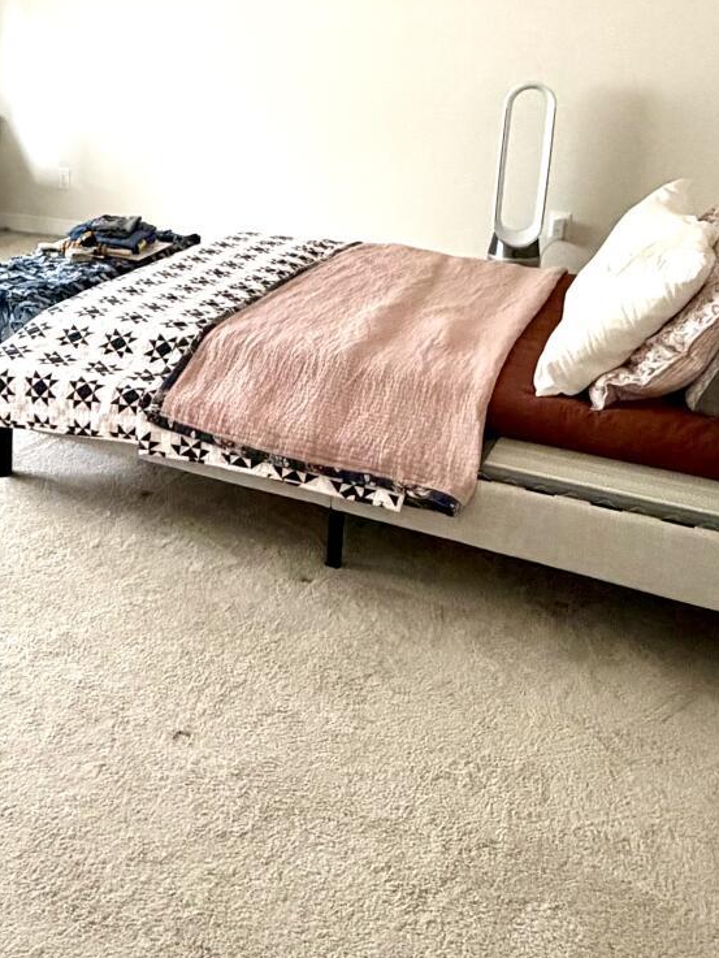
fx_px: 1052
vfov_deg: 47.8
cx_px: 35
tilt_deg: -15.6
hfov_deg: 34.9
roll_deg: +0.8
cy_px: 287
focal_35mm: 38
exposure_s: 1/66
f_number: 2.2
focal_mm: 2.22
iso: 320
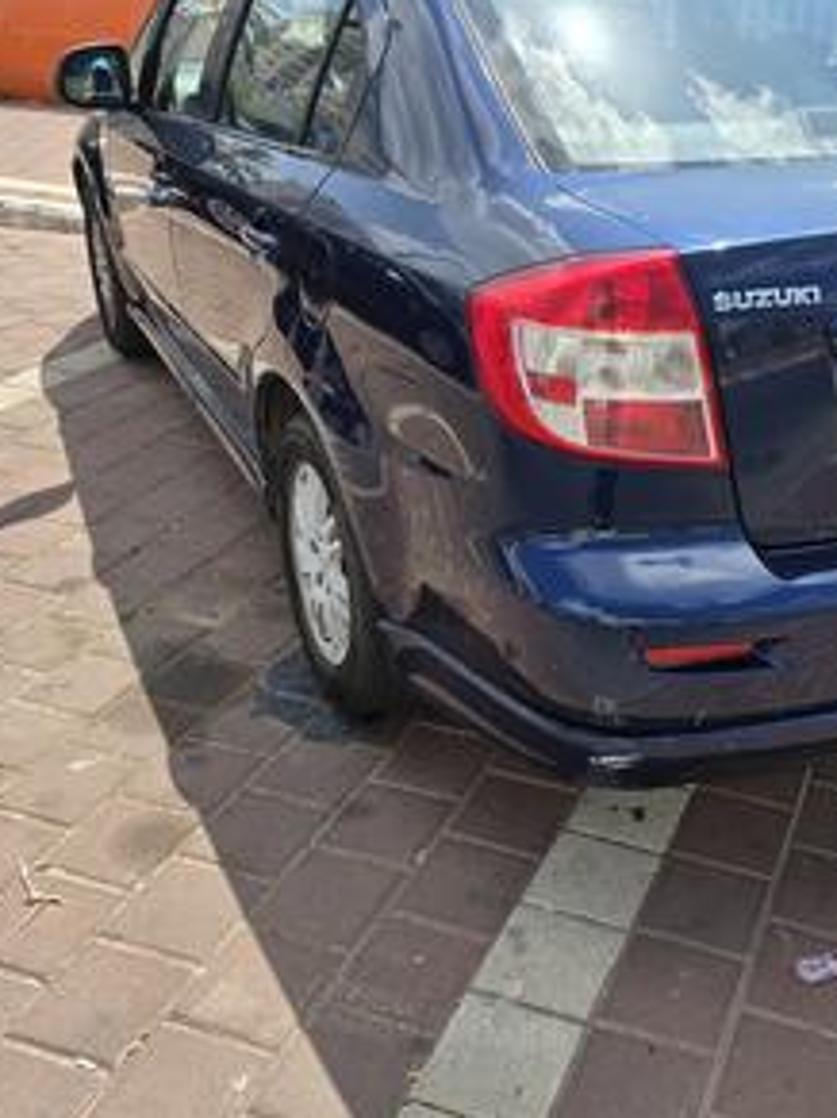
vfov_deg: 48.9
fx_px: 1226
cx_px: 603
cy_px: 511
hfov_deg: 37.0
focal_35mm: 38
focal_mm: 6.3
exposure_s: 1/657
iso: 12
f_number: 1.7
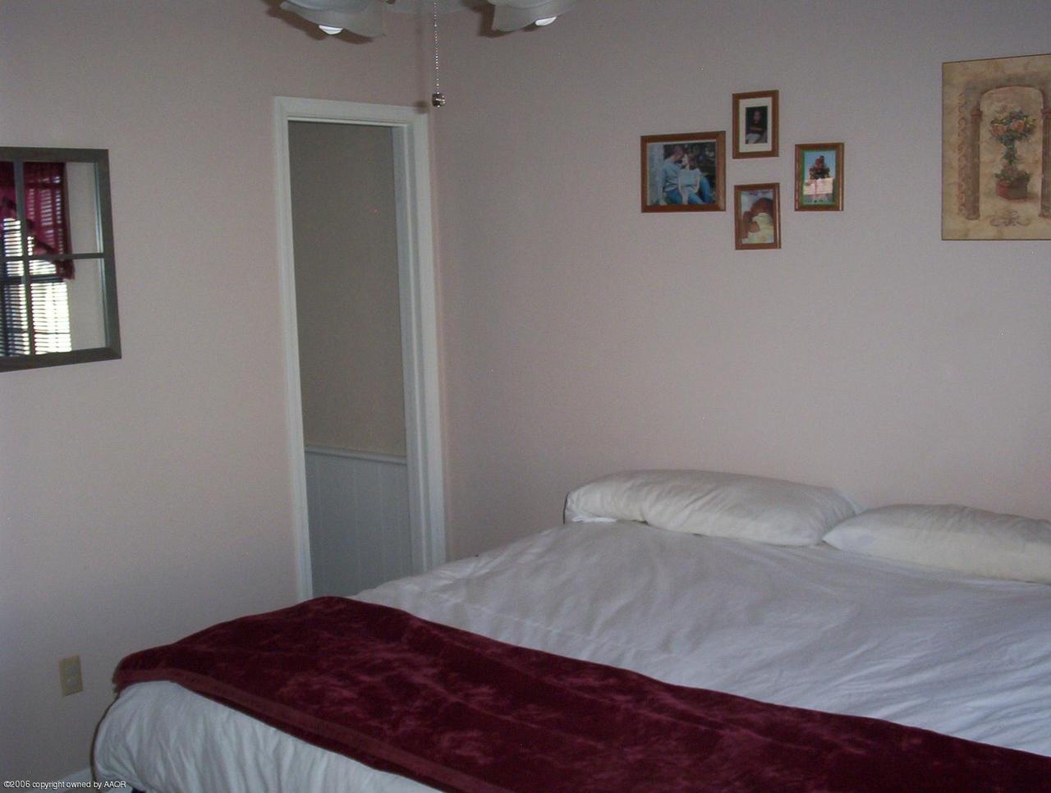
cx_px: 526
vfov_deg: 37.0
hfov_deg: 47.8
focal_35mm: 39
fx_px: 1187
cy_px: 396
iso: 140
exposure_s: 1/30
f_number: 4.5
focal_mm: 6
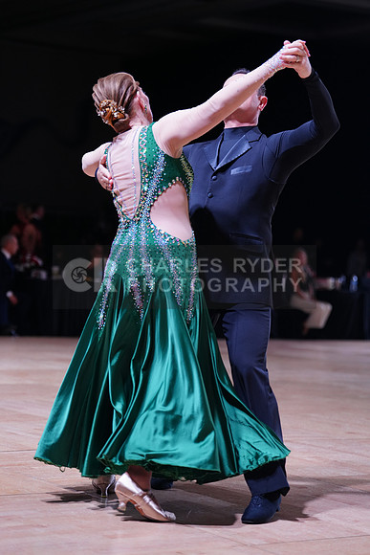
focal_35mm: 92
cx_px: 185
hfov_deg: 14.9
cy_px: 278
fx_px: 1417
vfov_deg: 22.1
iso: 800
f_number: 2.8
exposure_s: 1/500
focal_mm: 92
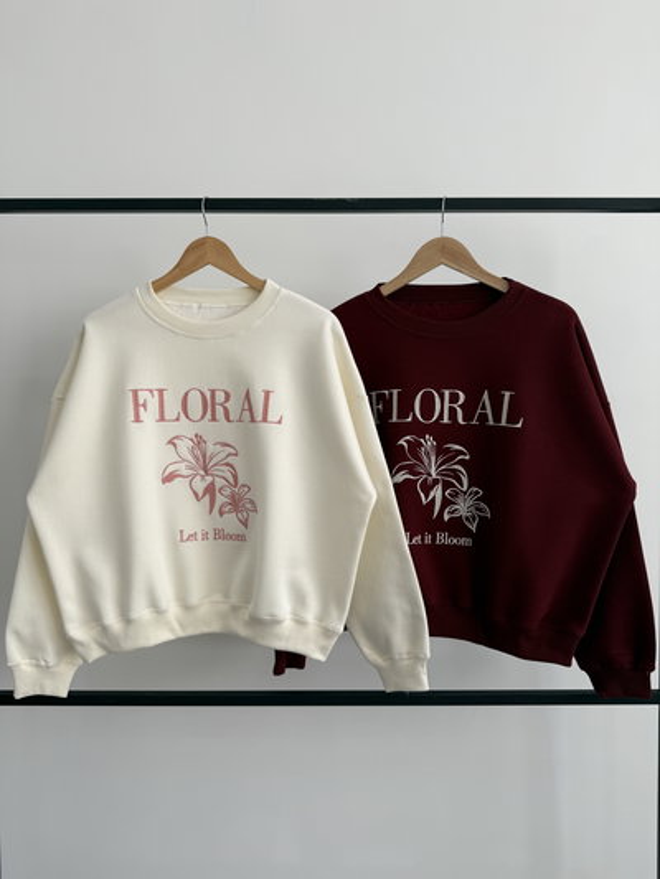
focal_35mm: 24
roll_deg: -0.1
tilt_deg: +0.3
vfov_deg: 71.6
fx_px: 610
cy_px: 440
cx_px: 330
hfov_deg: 56.8
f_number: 1.78
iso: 64
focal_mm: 6.76
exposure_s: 1/157
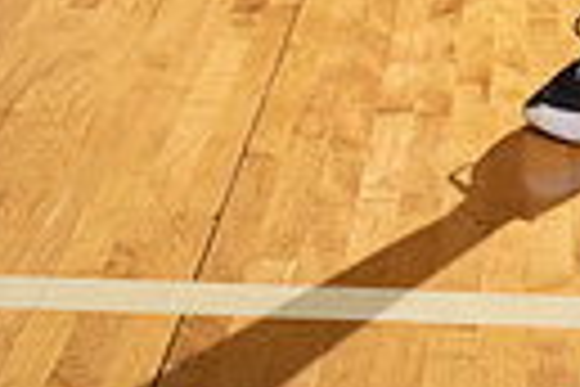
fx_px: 1853
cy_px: -513
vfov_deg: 10.4
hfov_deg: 17.5
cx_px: 517
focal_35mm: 115
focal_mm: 33
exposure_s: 1/250
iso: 640
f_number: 5.6
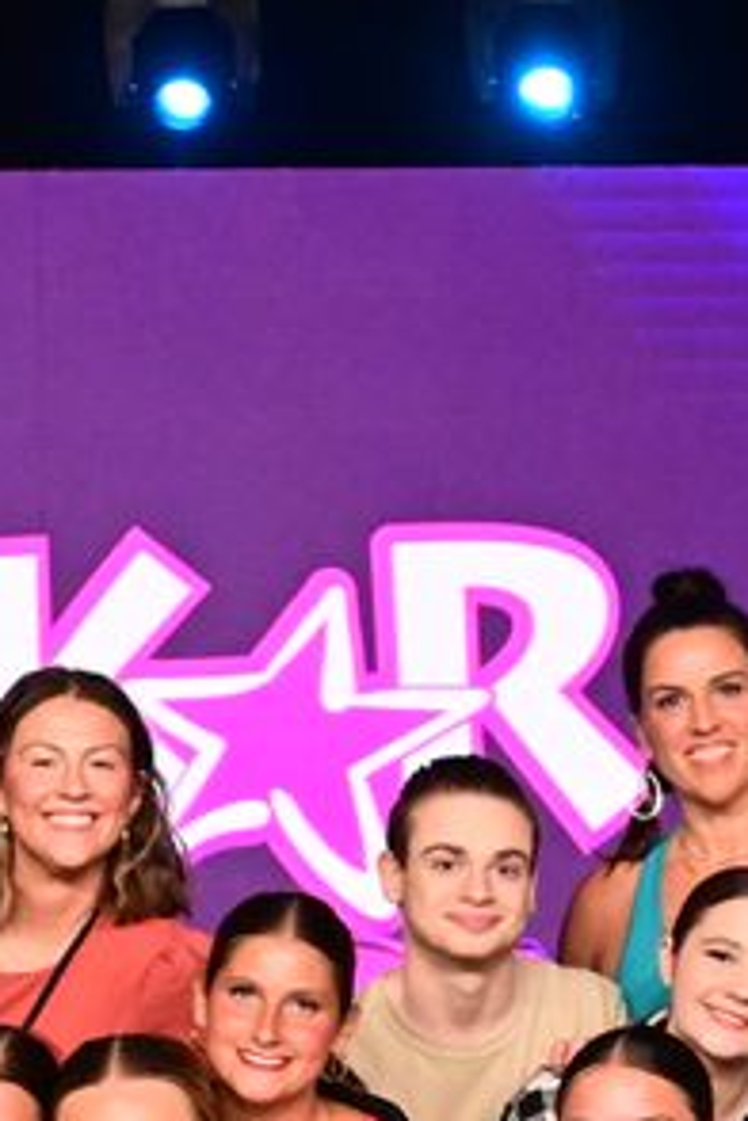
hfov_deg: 5.6
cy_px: 984
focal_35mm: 245
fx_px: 7635
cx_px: 382
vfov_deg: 8.4
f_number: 3.5
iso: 4000
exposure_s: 1/640
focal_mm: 48
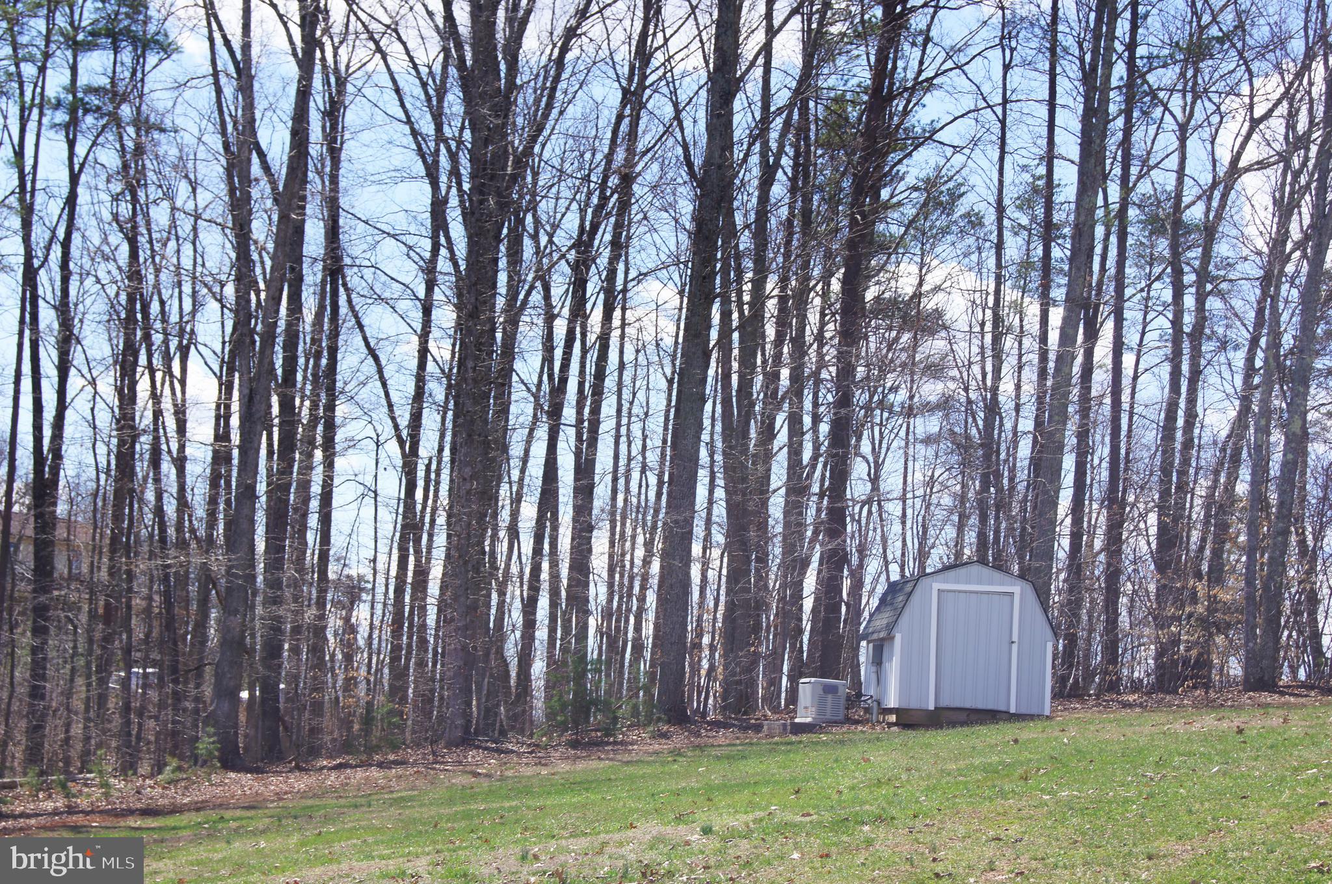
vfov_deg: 16.5
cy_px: 442
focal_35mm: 82
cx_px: 666
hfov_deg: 24.6
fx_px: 3049
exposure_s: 1/125
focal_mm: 55
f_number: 11
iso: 100
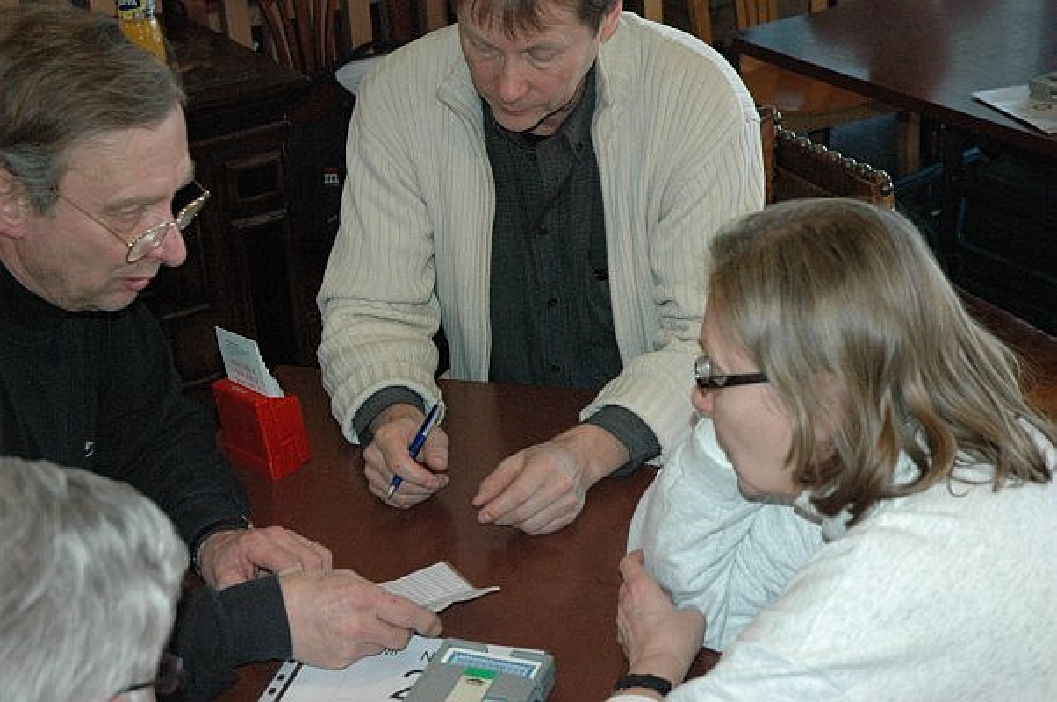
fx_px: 1936
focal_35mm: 66
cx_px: 528
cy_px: 351
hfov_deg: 30.5
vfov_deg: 20.6
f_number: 5
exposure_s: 1/60
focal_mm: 44
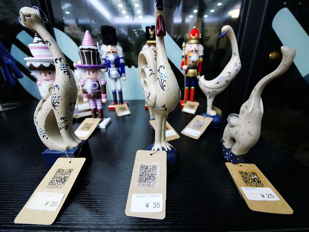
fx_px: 125
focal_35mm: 14
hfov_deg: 102.1
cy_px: 116
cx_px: 154
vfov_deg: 85.7
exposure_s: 1/60
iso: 3200
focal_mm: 7
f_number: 4
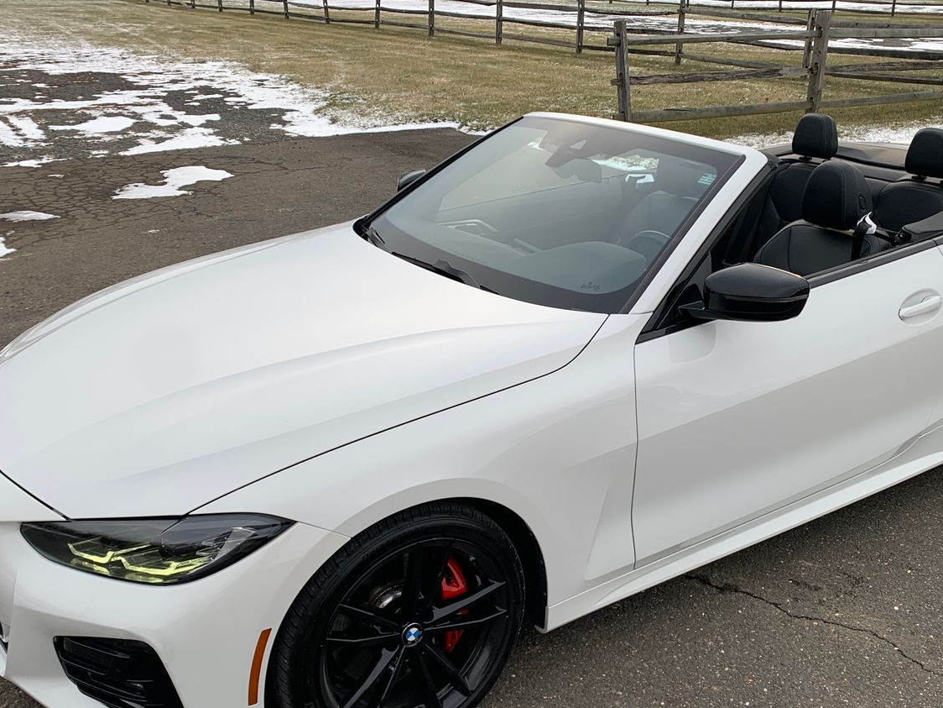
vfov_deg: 38.6
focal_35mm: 37
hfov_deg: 50.0
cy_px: 385
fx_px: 1008
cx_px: 543
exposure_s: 1/280
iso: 25
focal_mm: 4.25
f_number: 1.8
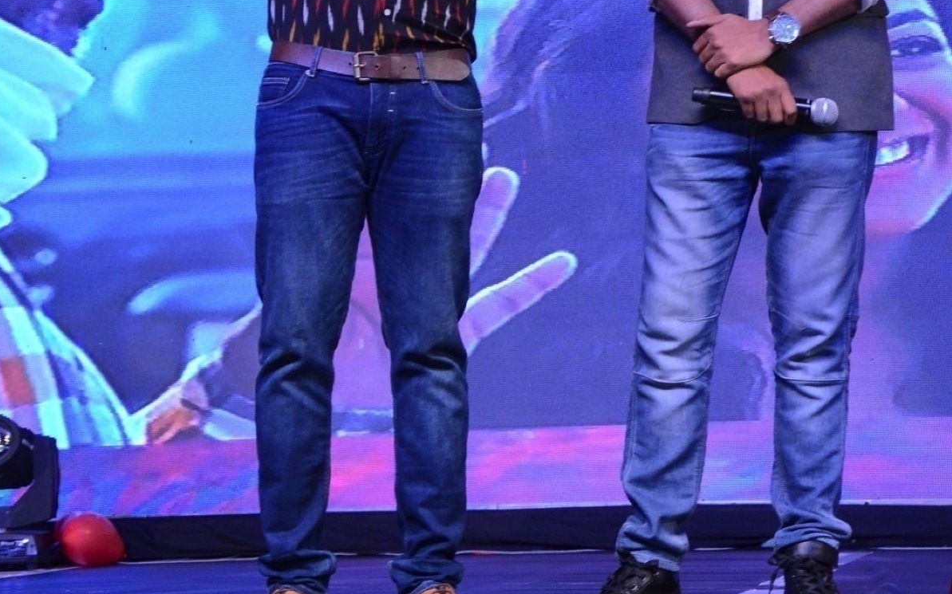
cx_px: 474
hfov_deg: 12.1
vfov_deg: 7.5
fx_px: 4507
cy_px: 59
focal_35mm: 174
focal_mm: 75
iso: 3200
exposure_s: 1/125
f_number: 5.6
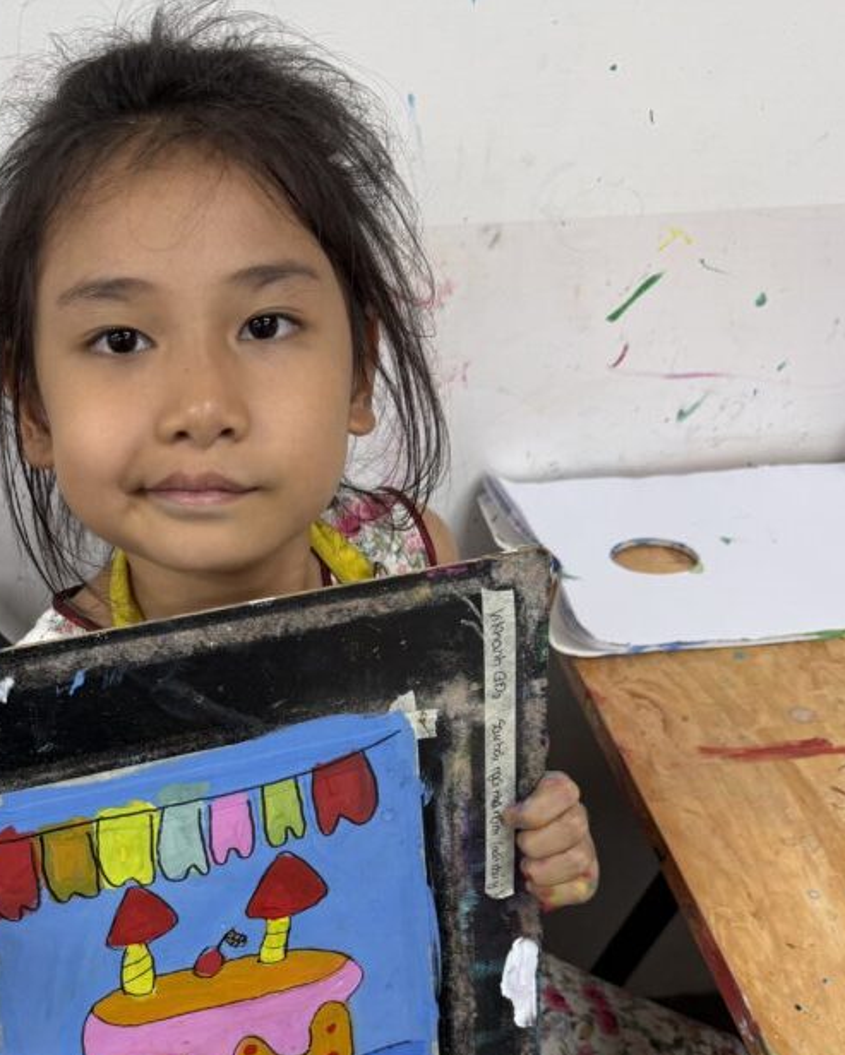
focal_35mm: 38
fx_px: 1188
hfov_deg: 38.4
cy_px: 731
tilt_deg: -40.8
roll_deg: +0.2
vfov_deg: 46.9
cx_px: 233
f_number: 1.78
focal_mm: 6.76
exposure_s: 1/100
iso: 80
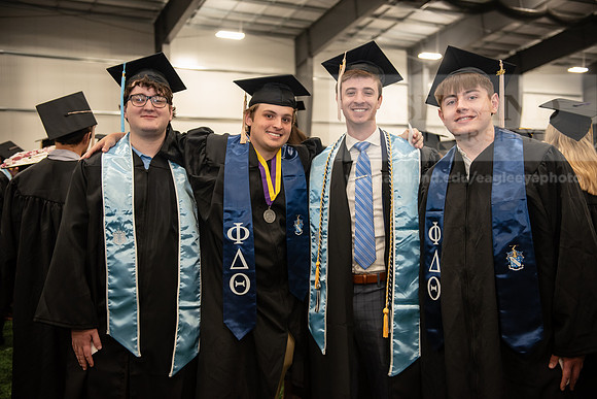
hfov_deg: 50.7
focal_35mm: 38
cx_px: 298
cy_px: 200
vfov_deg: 35.1
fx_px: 630
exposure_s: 1/160
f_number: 3.2
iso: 2000
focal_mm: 38
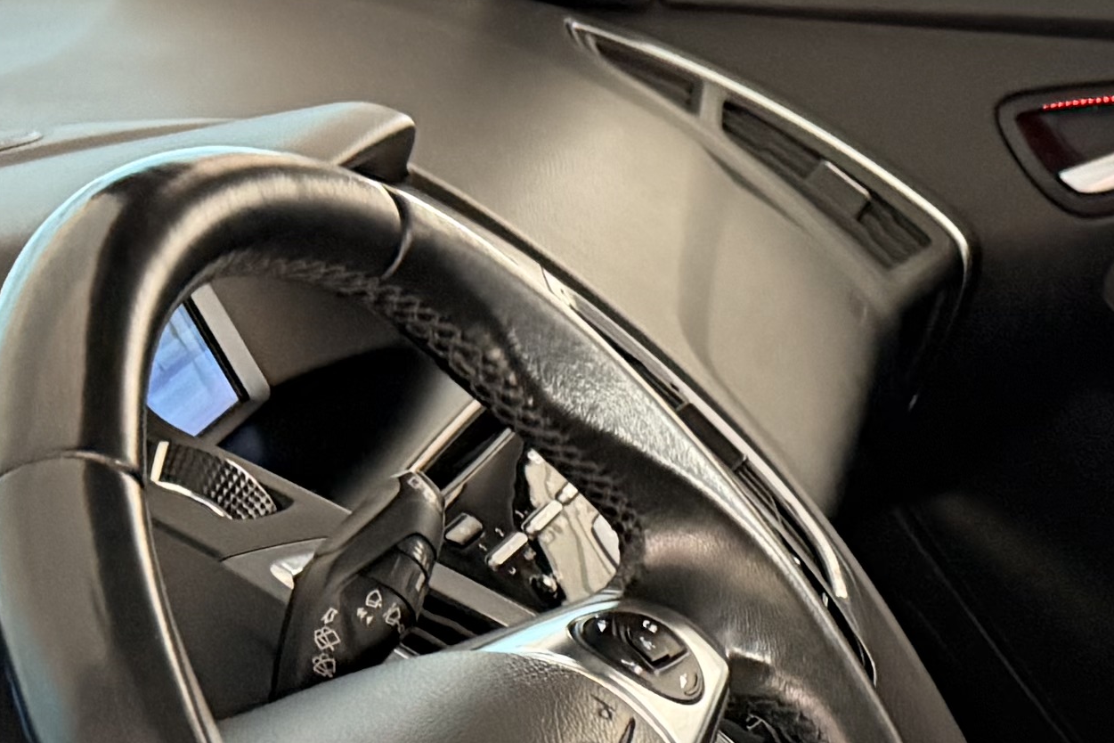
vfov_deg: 11.7
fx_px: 3527
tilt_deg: -26.3
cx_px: 1779
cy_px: 971
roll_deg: +1.7
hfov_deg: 16.1
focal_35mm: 114
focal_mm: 6.76
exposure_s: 1/50
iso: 500
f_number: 1.78
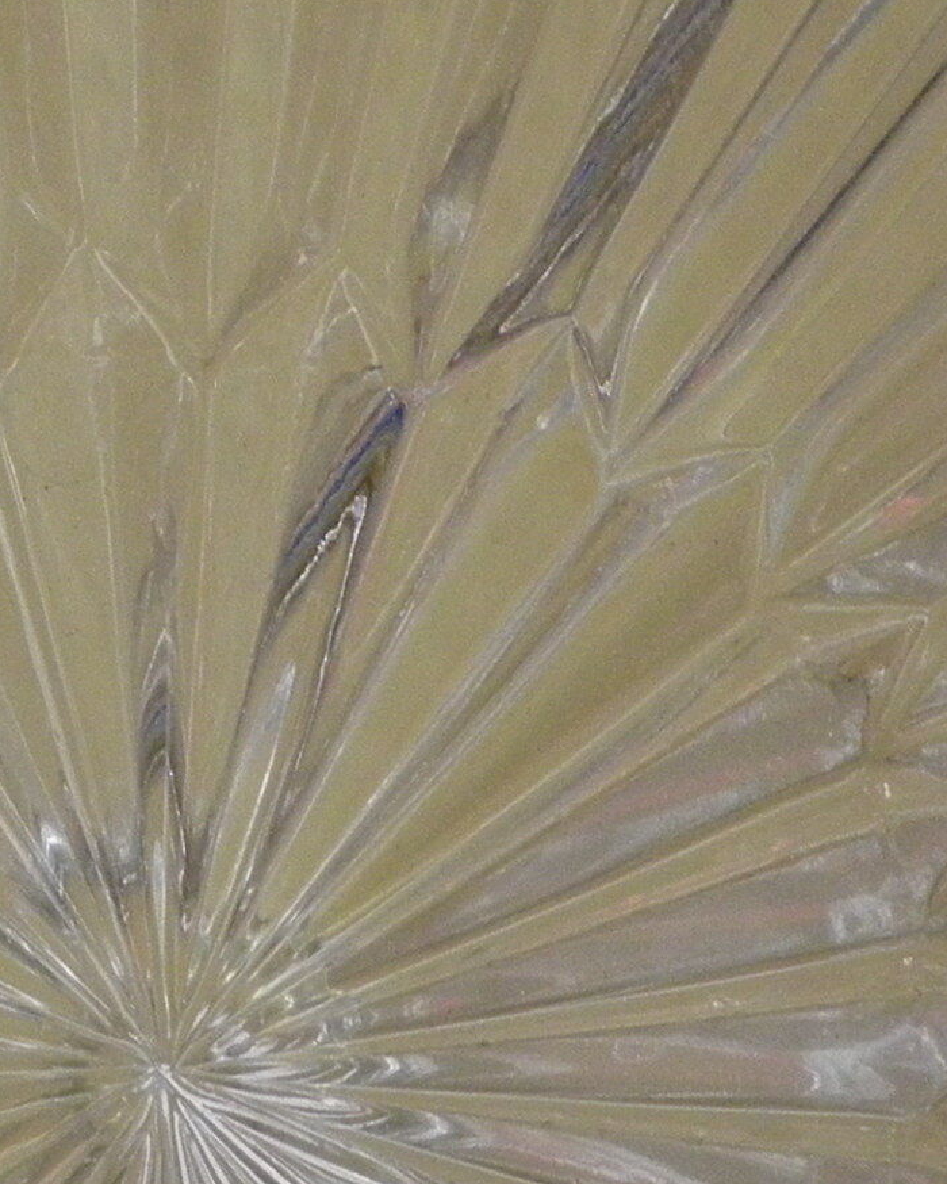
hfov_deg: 12.3
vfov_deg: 15.4
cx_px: 214
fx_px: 4379
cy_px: 660
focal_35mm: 125
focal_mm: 4.9
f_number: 2.6
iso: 125
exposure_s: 1/60
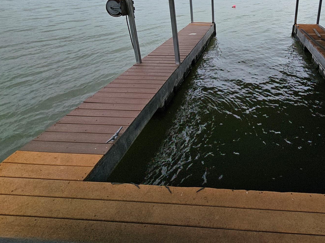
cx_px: 236
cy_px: 56
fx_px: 188
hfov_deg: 76.9
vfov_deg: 61.7
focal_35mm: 20
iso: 50
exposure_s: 1/3009
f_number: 2.2
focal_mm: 2.2
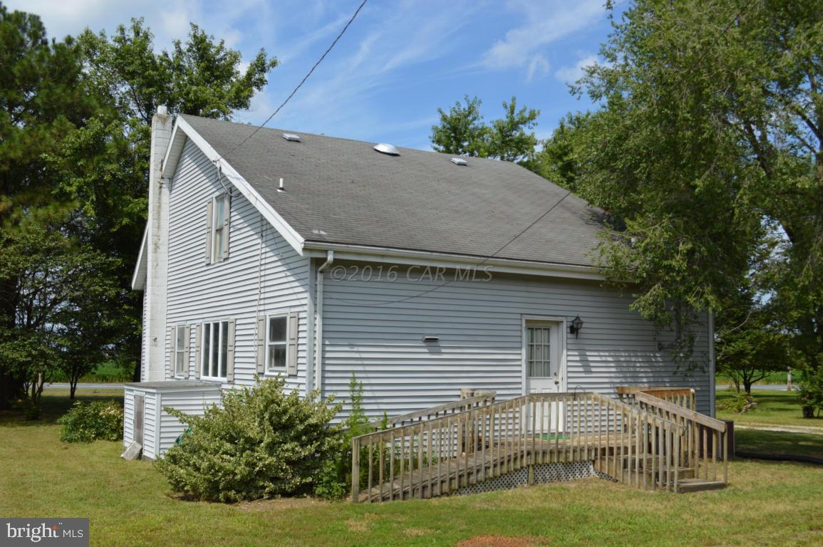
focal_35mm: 36
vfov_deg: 36.8
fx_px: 822
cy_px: 274
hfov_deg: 53.2
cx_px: 412
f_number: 8
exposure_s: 1/250
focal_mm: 24
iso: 100
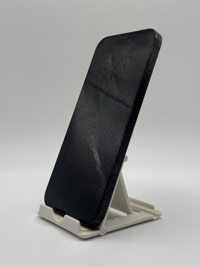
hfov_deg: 30.3
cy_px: 134
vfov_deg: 39.7
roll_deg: +0.2
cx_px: 100
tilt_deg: -5.8
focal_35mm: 48
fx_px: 370
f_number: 1.78
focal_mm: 6.76
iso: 64
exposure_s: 1/1395
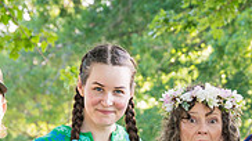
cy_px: 210
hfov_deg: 13.4
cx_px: 188
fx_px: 1068
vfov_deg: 7.4
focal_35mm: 160
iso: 1000
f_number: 4
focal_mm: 48
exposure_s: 1/320
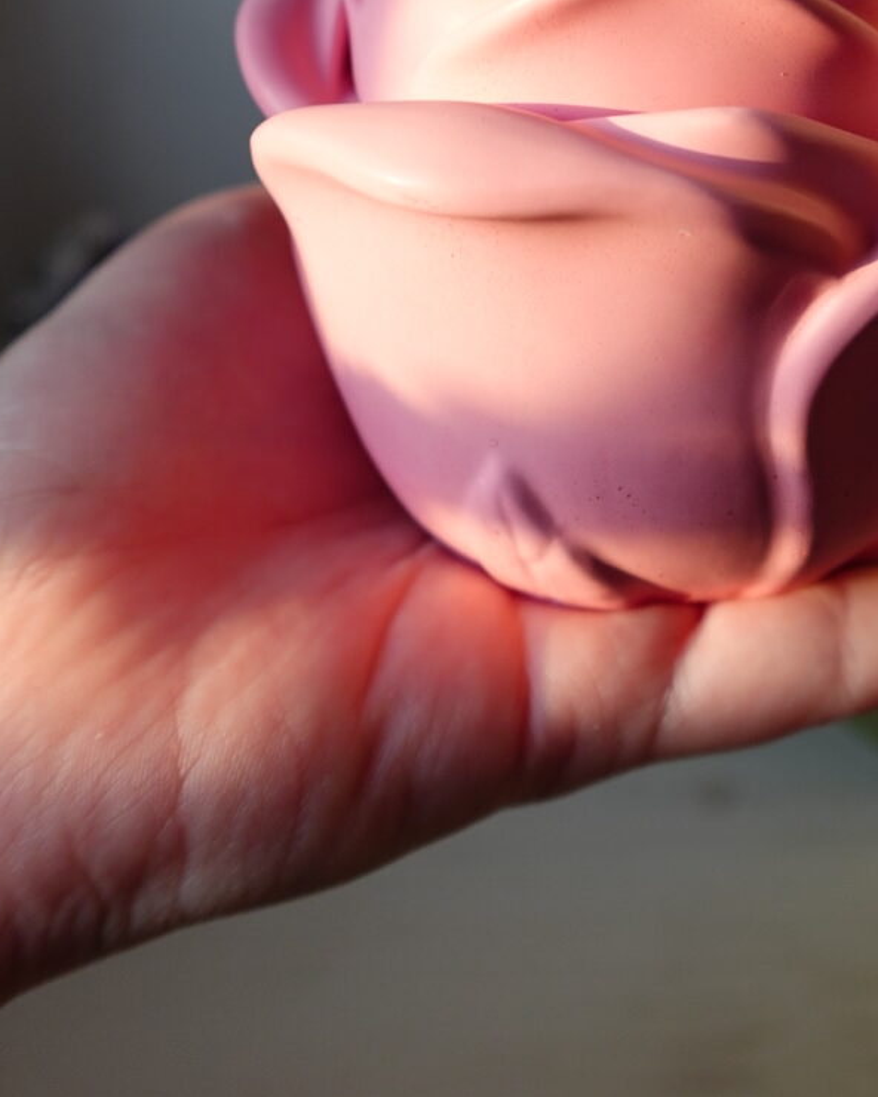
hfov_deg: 35.3
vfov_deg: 41.0
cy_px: 93
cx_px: 706
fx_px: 1332
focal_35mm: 41
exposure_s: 1/160
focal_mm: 7.6
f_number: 2
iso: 125
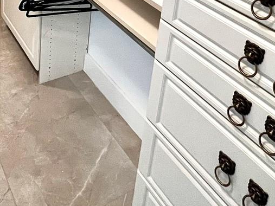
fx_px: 326
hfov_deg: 44.9
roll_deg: -4.2
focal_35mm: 41
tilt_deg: -17.1
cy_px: -62
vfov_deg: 28.7
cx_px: 86
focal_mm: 1.57
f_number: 1.8
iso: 250
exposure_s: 1/60
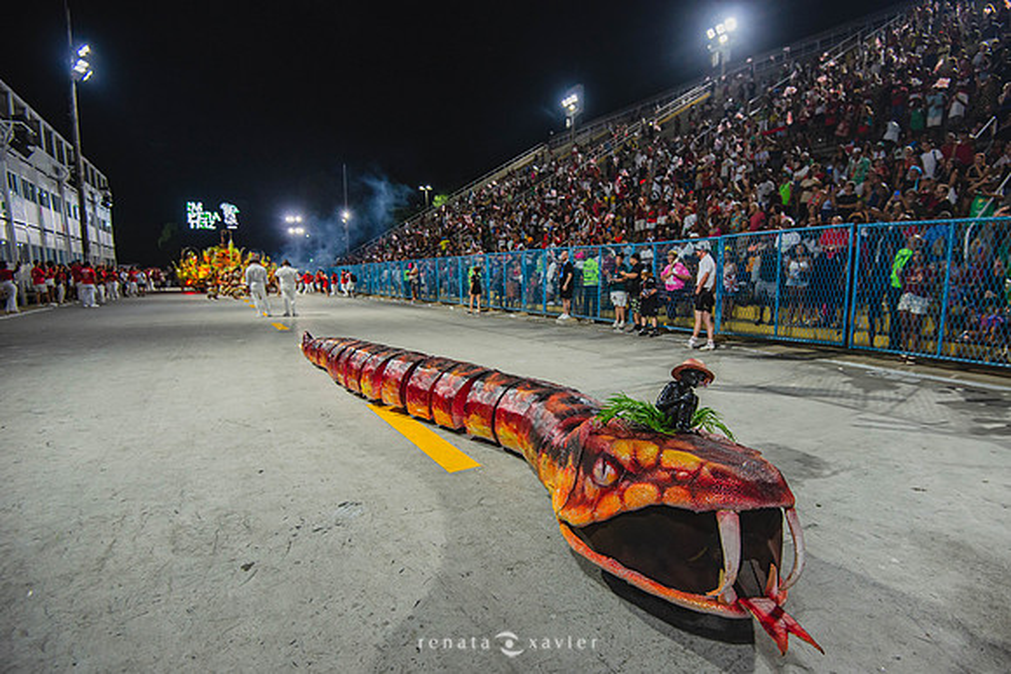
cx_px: 553
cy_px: 369
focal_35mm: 19
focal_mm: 17
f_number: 4
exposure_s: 1/320
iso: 1600
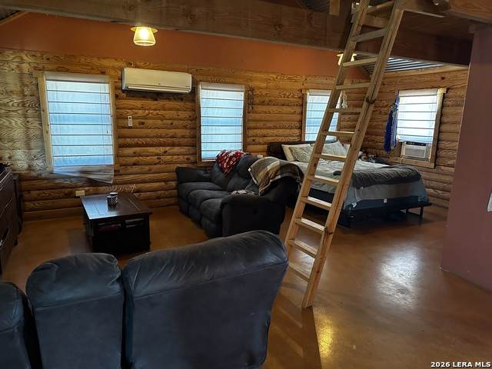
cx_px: 246
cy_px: 184
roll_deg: -0.9
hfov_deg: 71.6
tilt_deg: -11.1
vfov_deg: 56.8
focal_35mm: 24
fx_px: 341
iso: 800
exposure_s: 1/40
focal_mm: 6.86
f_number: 1.78
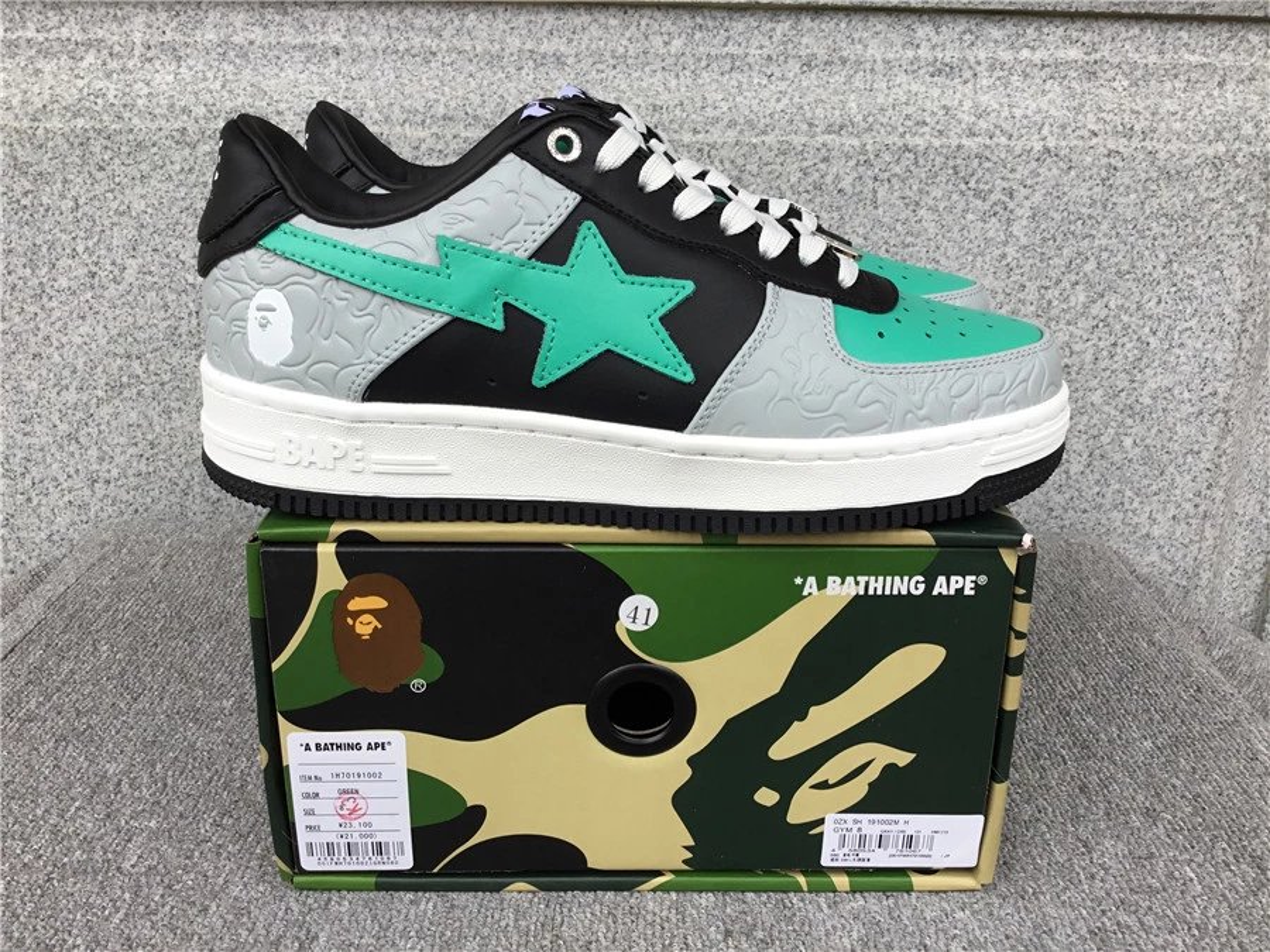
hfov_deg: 58.4
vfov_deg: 45.4
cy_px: 476
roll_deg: -0.6
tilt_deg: -19.4
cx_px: 635
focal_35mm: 31
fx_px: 1137
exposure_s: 1/131
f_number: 2.4
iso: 25
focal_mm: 3.3
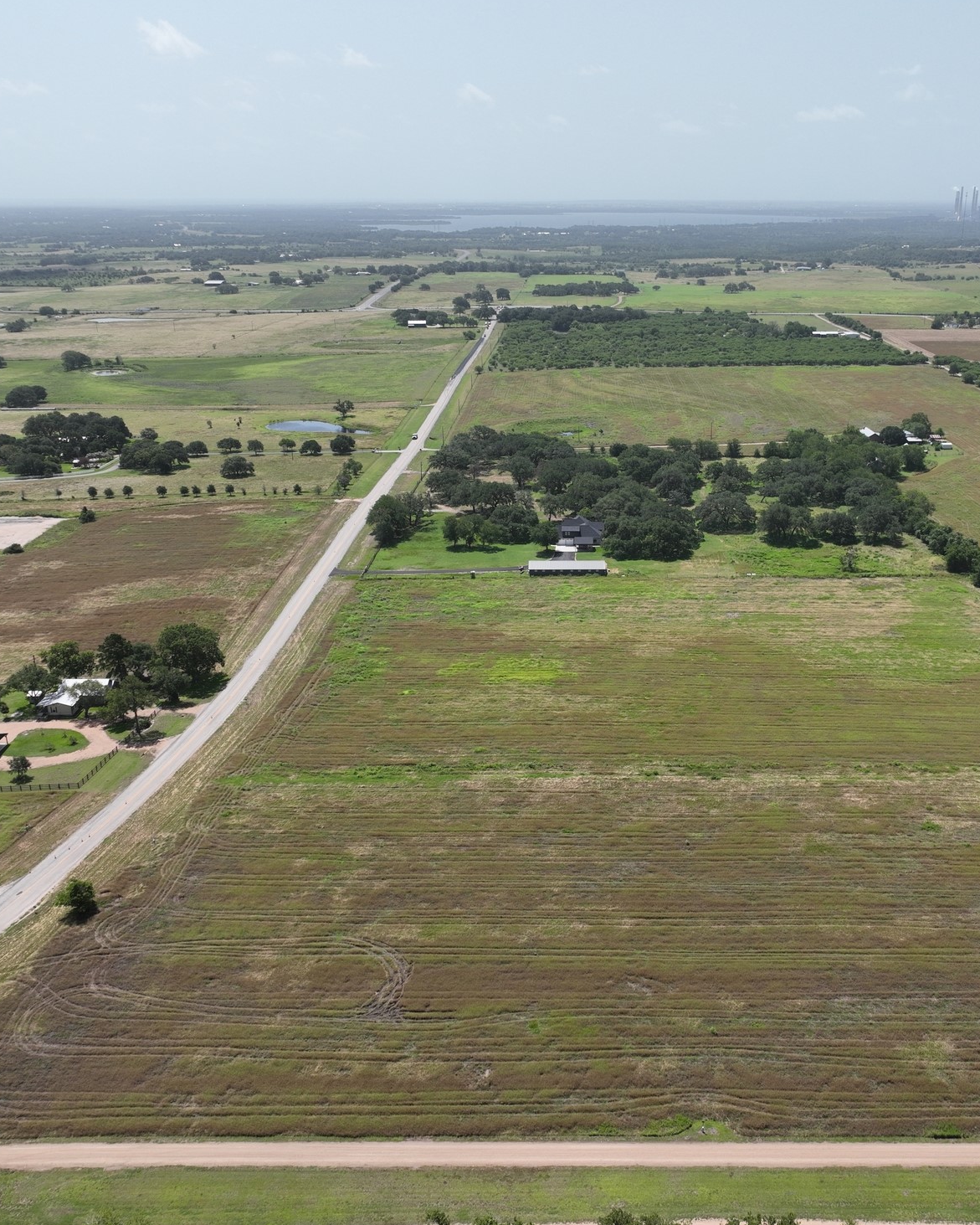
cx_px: 584
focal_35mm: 32
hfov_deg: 45.6
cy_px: 616
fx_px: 1160
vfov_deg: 55.7
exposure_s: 1/2000
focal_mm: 12.29
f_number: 2.8
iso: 110
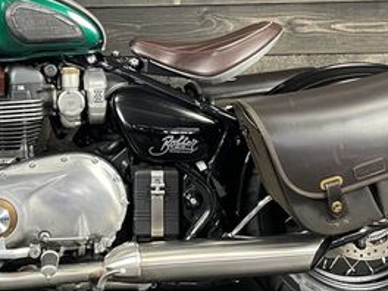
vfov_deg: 23.2
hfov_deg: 29.9
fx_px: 706
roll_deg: +1.9
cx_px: 68
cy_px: 98
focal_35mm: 63
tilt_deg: -1.6
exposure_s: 1/33
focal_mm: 4.2
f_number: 1.6
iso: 400
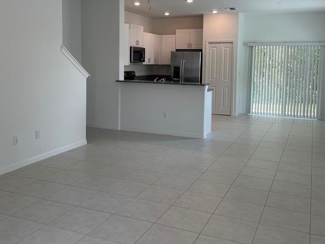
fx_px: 347
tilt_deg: -5.2
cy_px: 94
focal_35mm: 37
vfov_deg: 38.5
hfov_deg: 50.1
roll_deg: -0.3
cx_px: 157
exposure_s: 1/120
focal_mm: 4.2
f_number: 1.6
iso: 40
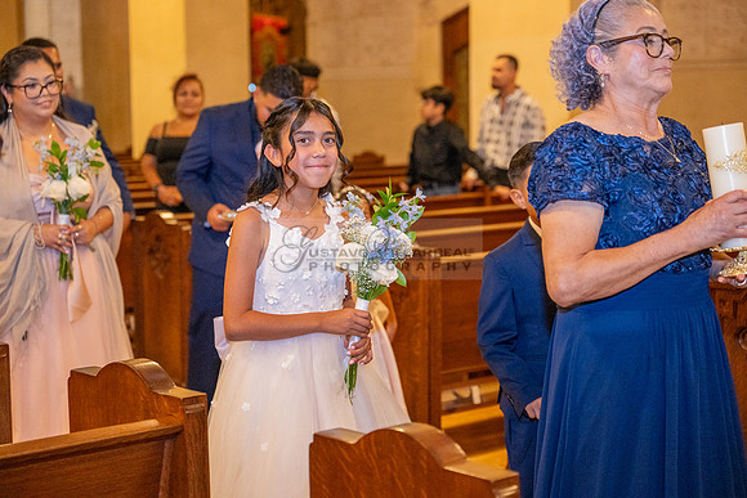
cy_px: 249
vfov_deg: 19.5
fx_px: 1453
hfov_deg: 28.8
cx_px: 374
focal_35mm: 70
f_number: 3.5
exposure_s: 1/200
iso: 2000
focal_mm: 70
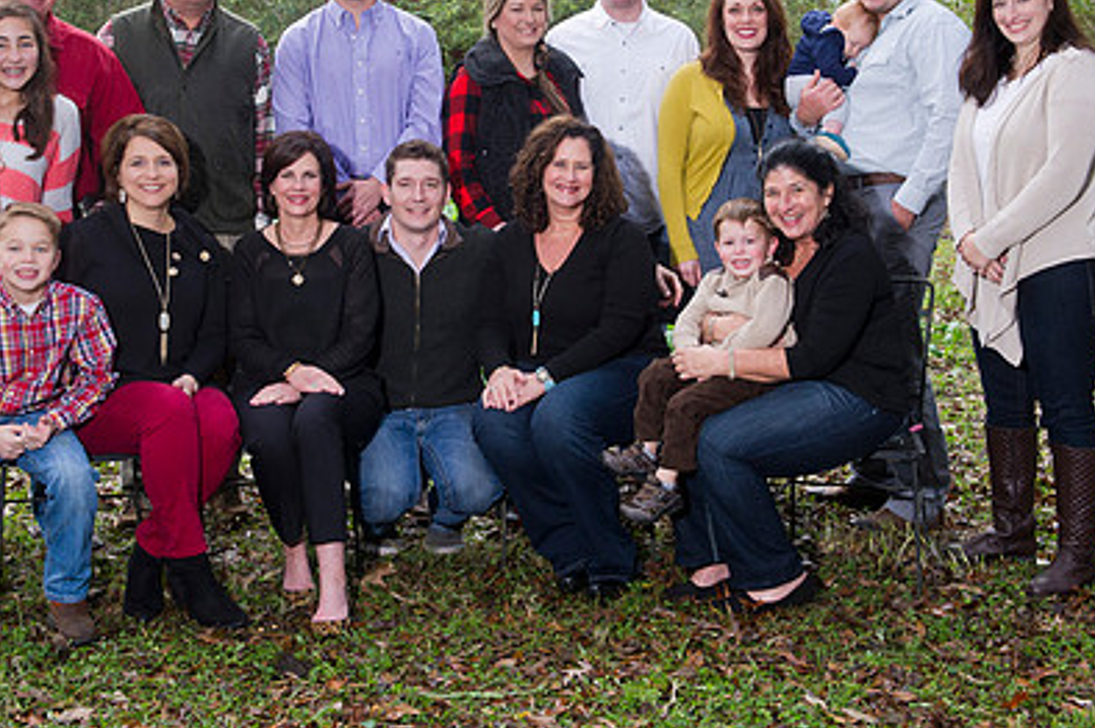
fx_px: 1702
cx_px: 514
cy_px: 217
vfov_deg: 24.0
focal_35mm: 56
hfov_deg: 35.7
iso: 1250
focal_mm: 38
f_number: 8
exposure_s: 1/125
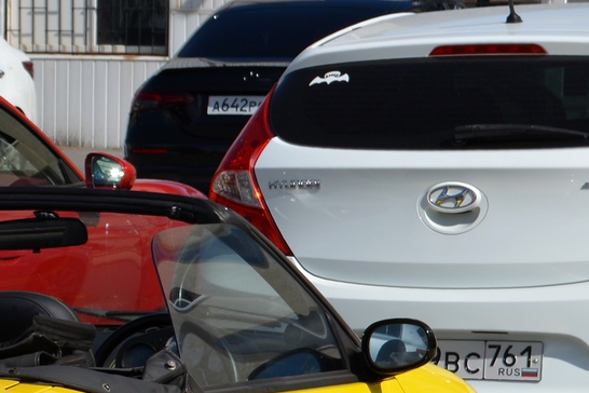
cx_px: -100
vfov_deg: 6.4
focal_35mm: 214
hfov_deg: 9.5
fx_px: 3501
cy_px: 407
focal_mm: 52
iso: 100
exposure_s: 1/320
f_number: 9
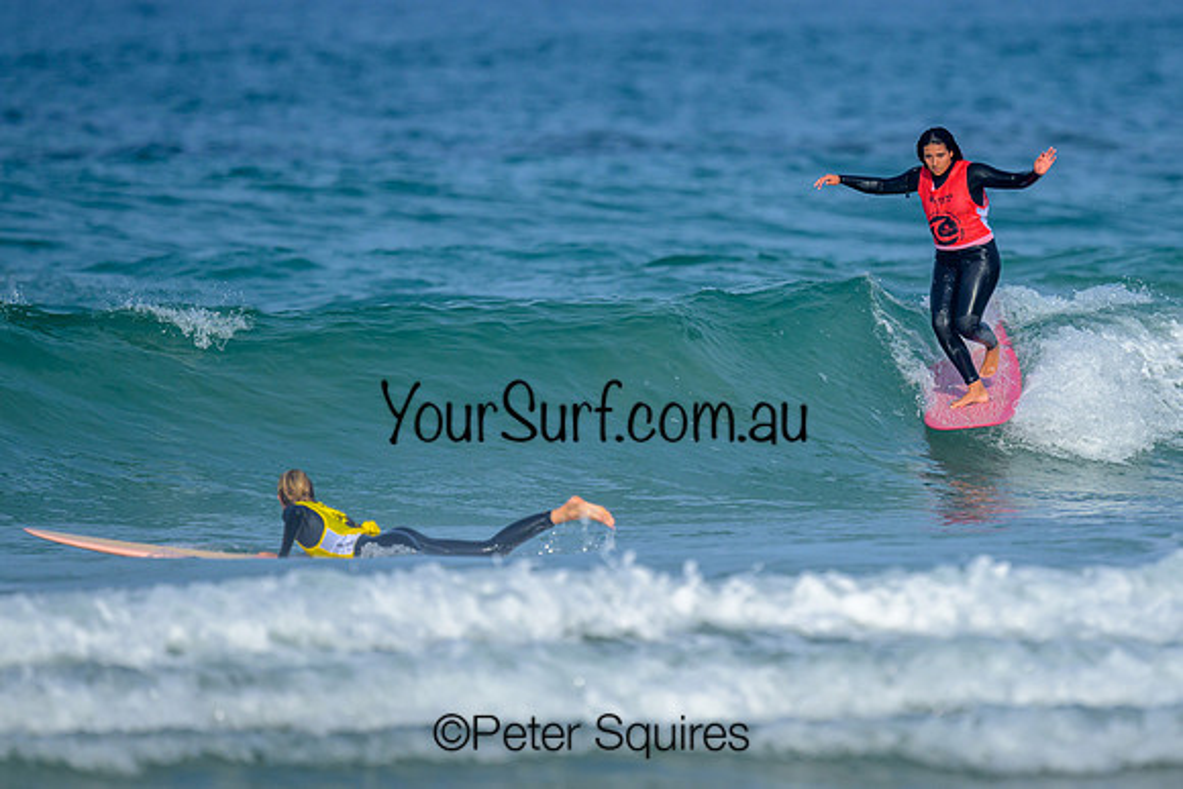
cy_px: 365
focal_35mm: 1100
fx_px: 36153
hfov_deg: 1.9
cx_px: 810
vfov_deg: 1.3
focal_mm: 800
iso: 280
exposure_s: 1/2000
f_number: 6.3
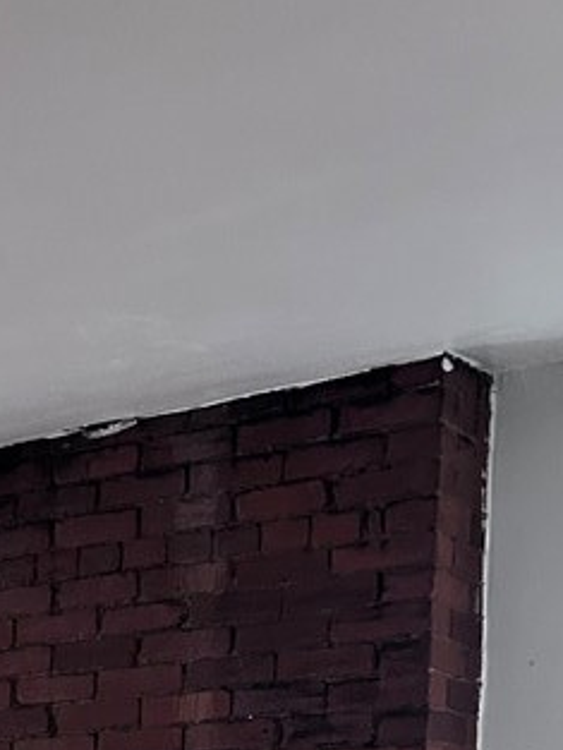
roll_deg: +0.2
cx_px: -220
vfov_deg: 19.8
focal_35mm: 85
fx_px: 1842
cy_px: 1145
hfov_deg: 16.2
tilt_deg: -6.1
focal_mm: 5.7
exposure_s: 1/60
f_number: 1.5
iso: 250
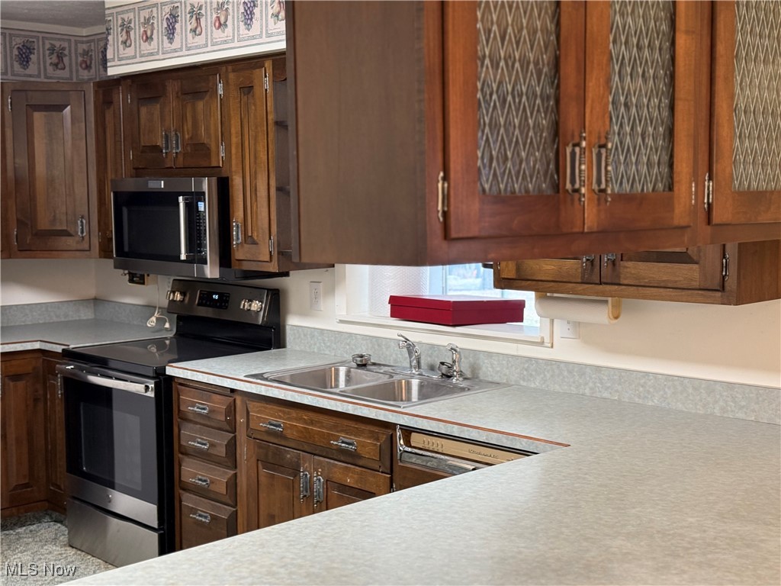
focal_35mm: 48
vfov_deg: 30.3
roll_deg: -0.2
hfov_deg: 39.7
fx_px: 1083
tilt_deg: -4.6
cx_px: 390
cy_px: 293
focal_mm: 6.76
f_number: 1.78
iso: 160
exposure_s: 1/60
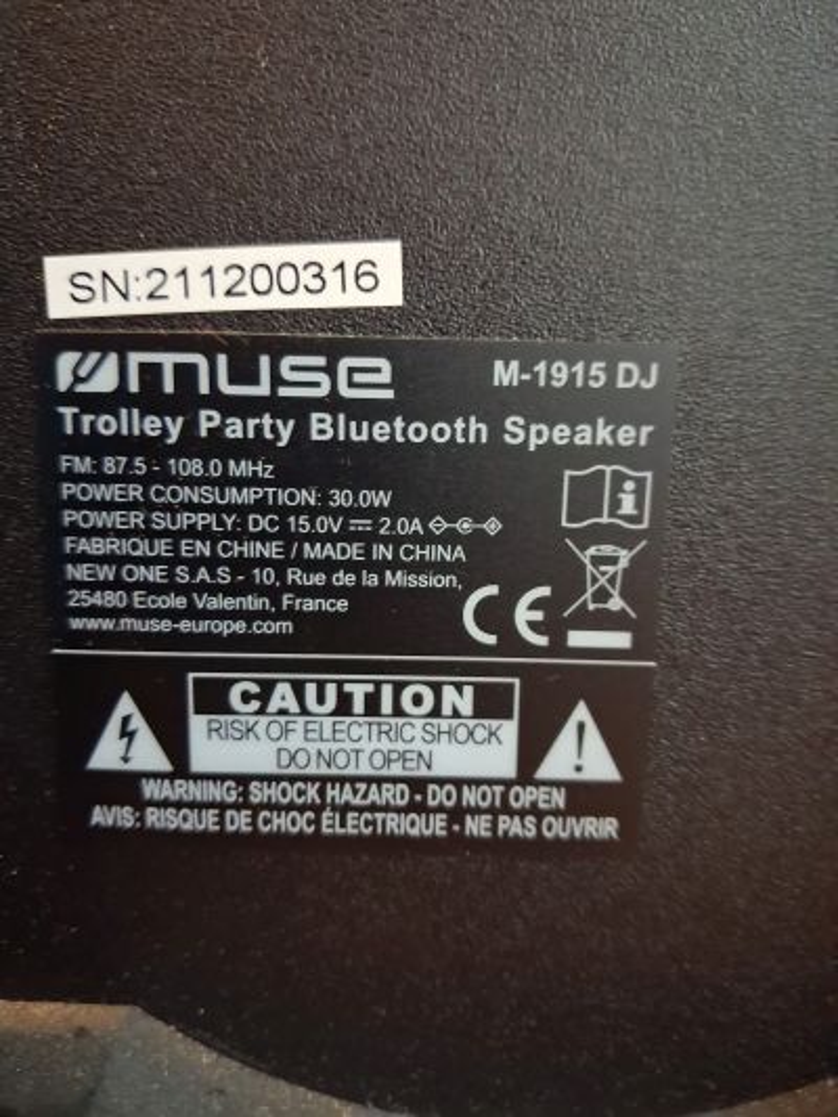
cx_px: 419
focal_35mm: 27
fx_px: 871
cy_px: 558
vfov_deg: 65.3
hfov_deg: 51.4
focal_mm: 4
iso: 1250
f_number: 1.8
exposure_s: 1/14
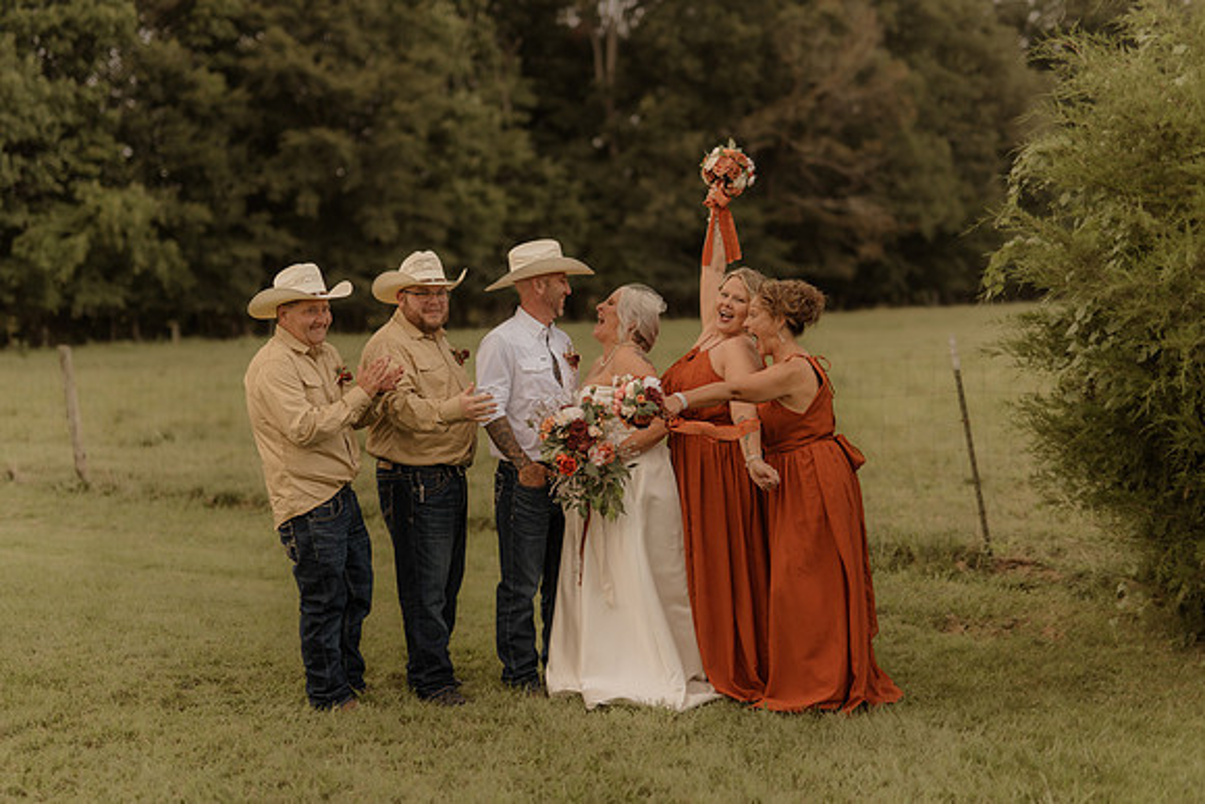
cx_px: 557
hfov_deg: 36.7
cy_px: 427
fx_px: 1815
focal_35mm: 54
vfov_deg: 25.0
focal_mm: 50
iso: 125
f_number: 1.4
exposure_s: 1/2000
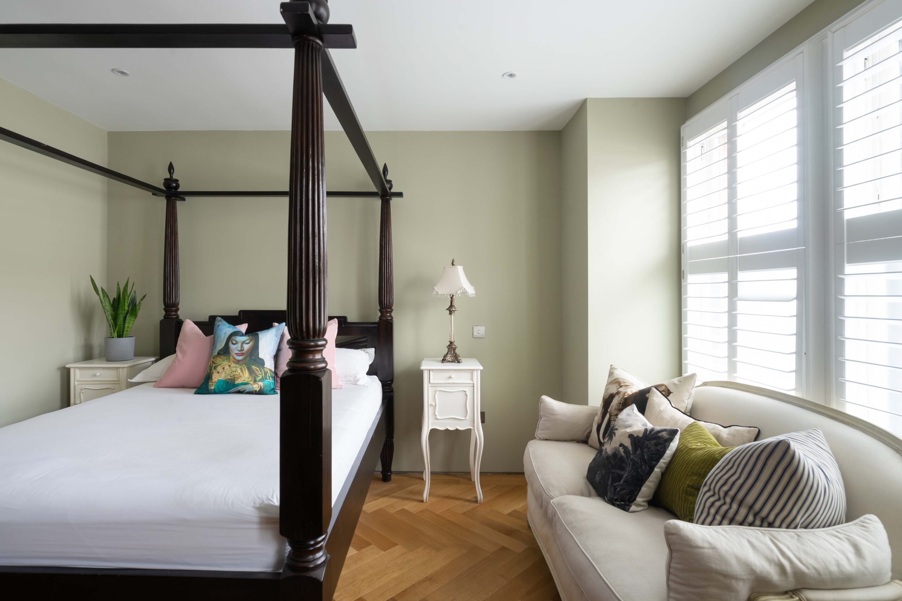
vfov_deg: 70.4
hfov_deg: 93.3
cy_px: 300
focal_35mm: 17
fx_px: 426
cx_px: 451
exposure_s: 4
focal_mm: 17
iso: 200
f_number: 11
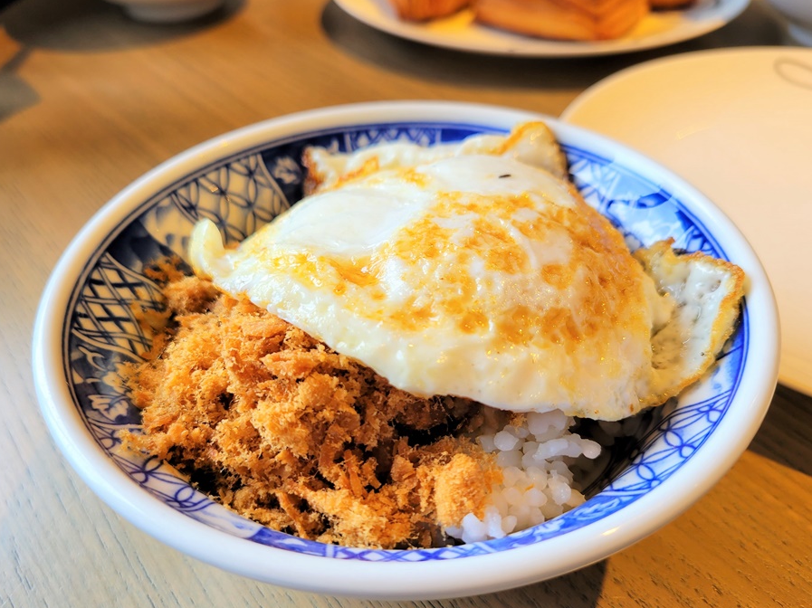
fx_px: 680
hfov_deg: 61.7
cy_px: 335
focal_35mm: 29
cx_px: 416
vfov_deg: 48.1
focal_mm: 5.4
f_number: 1.8
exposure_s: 1/120
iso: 80
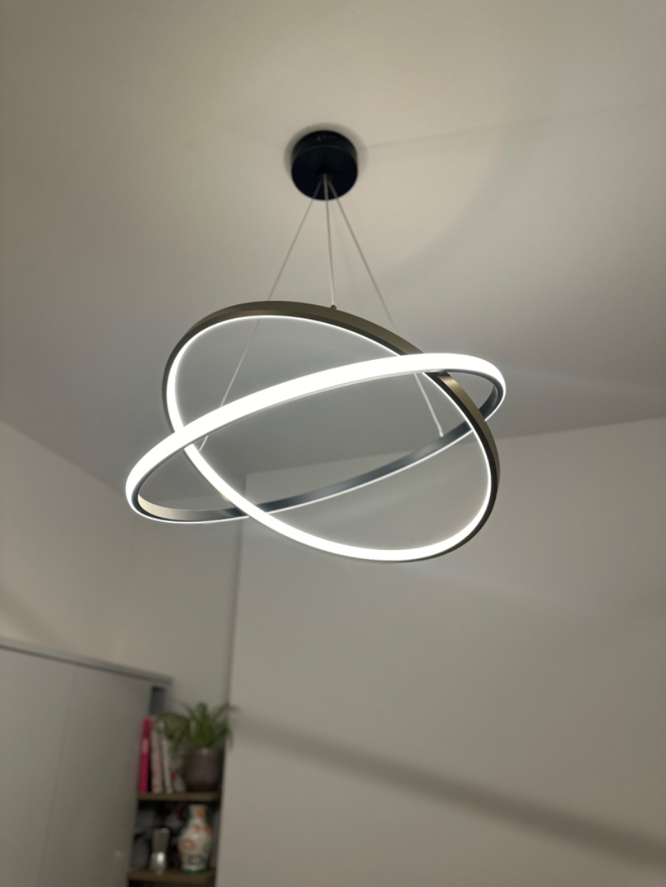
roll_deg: -0.7
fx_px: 616
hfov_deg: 56.8
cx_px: 333
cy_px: 444
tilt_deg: +27.4
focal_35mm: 24
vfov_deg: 71.6
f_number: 1.78
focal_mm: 6.86
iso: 100
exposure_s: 1/100
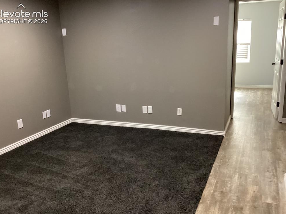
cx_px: 139
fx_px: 264
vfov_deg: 44.1
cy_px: 108
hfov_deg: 56.8
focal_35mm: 32
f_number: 2.4
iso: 500
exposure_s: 1/30
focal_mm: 3.3
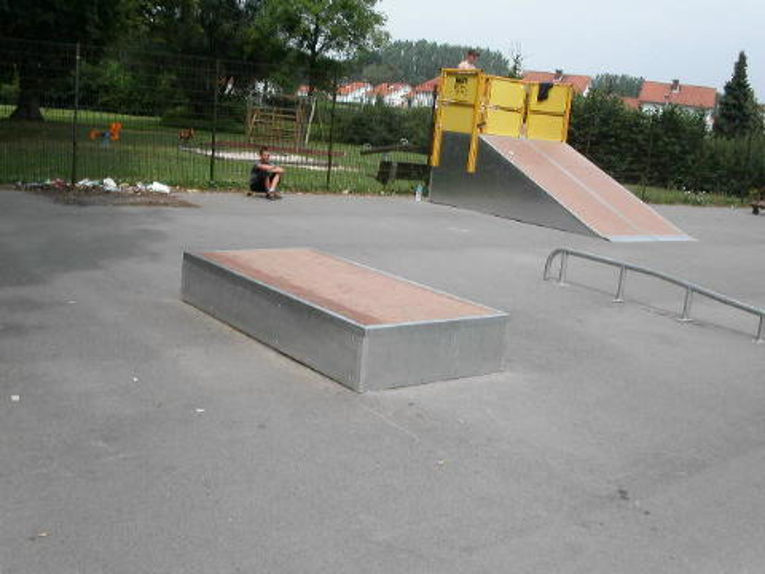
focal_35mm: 38
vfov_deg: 37.7
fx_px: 840
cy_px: 287
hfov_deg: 49.0
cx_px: 382
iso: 100
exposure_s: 1/250
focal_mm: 7.8
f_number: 8
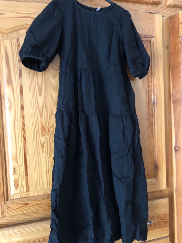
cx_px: 91
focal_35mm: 28
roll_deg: +4.5
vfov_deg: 63.4
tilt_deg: -1.3
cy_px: 122
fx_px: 196
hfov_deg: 49.7
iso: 125
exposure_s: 1/4
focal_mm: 3.99
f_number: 1.8
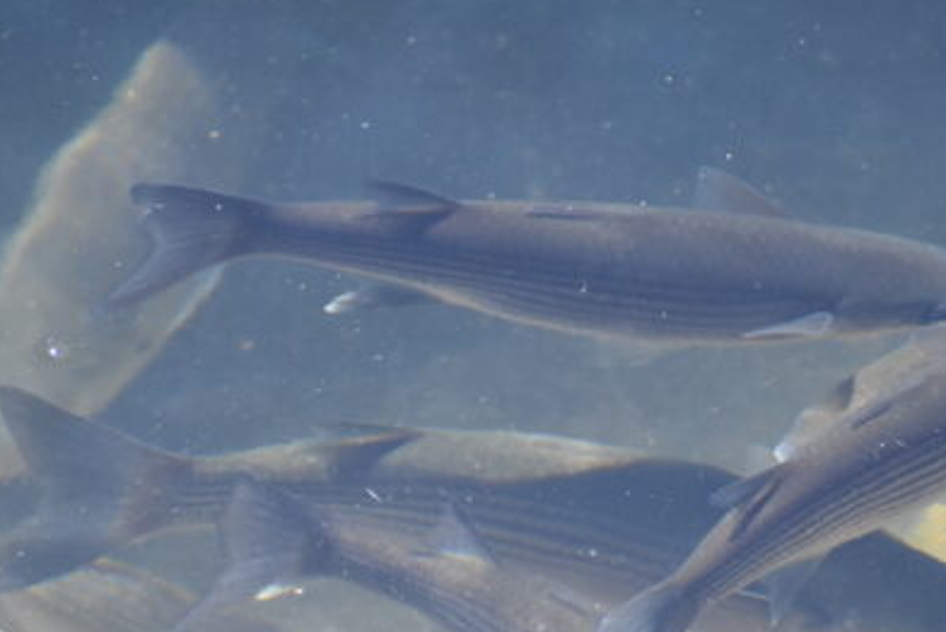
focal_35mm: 881
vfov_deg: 1.6
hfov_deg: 2.3
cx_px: 572
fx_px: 23167
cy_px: 601
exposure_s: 1/500
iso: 800
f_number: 6.3
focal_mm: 300
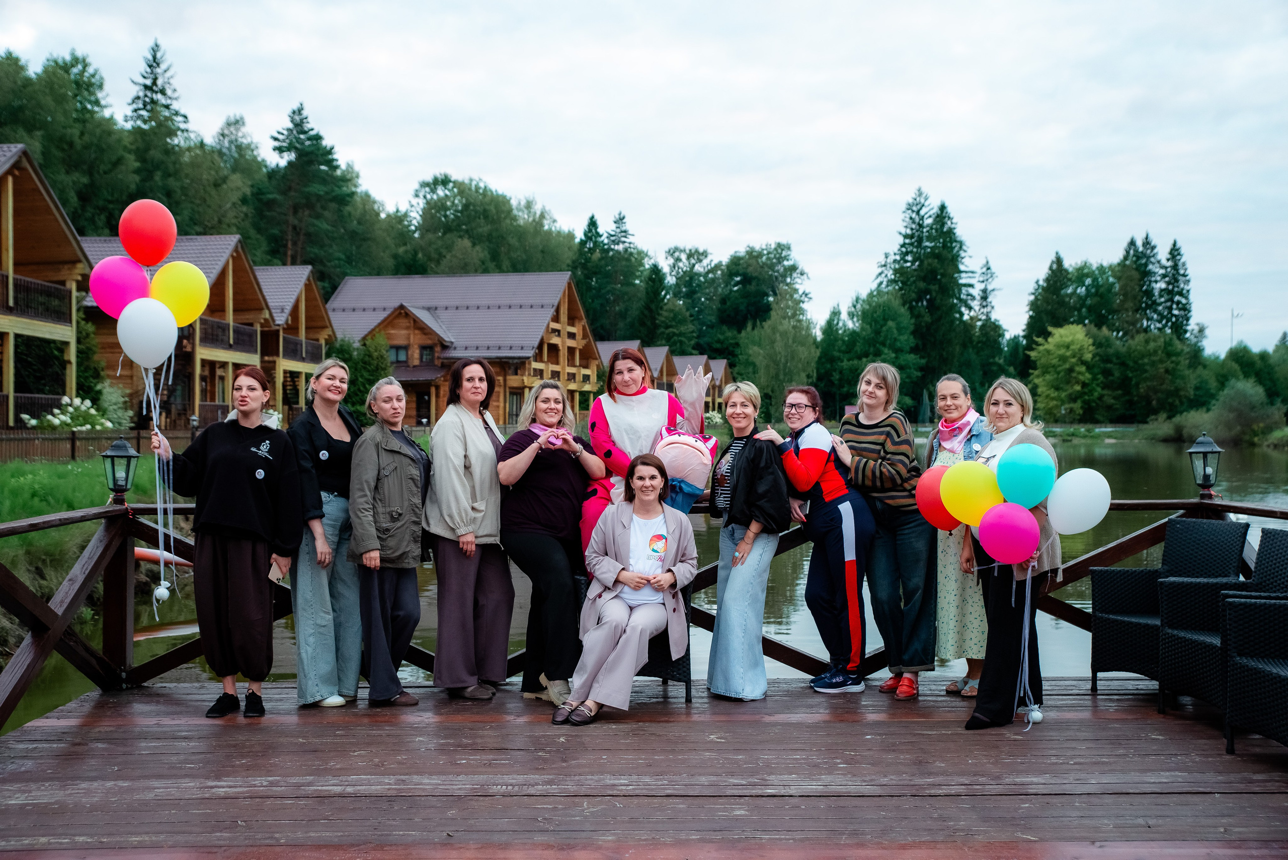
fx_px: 1432
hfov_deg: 48.4
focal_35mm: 40
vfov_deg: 33.4
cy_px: 430
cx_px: 644
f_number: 4
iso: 1600
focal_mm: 40
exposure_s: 1/125
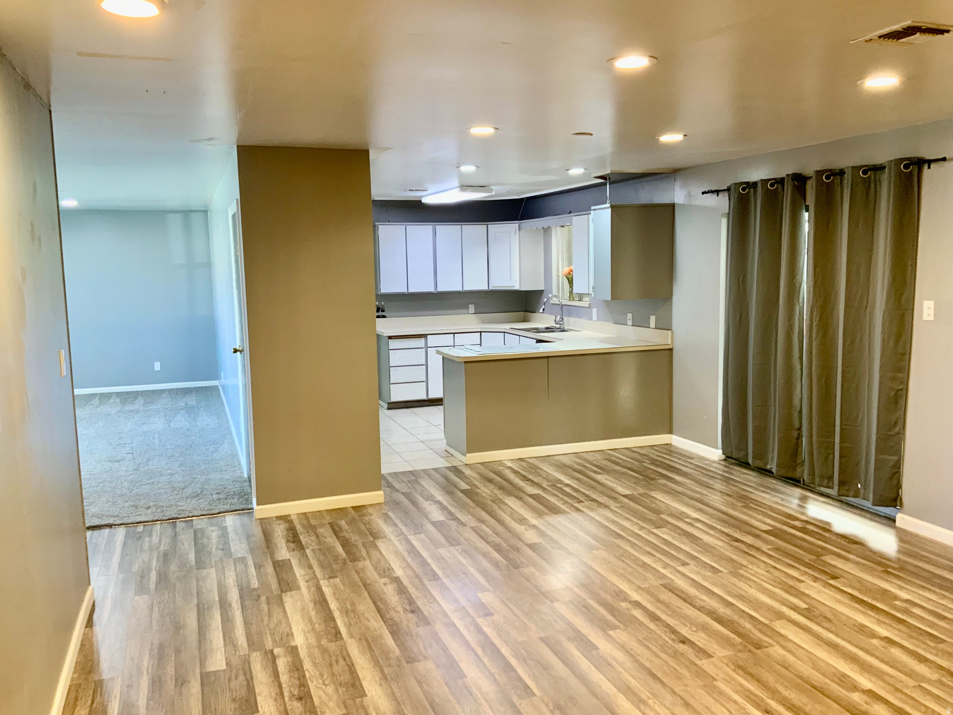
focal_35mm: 29
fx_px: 798
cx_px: 476
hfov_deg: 61.7
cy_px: 358
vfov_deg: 48.2
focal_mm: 3
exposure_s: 1/60
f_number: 1.8
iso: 125
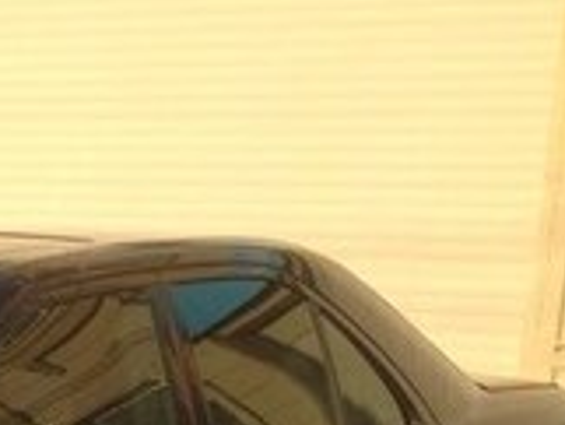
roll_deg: -1.6
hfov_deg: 13.8
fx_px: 2205
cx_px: -263
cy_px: 655
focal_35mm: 135
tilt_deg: -10.6
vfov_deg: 10.6
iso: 50
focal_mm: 4.12
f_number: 2.4
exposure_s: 1/661
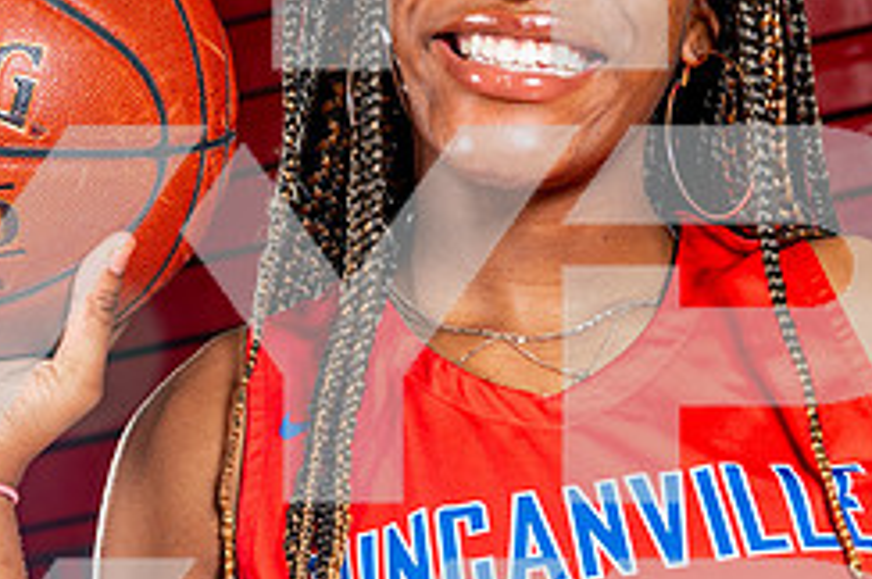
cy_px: 276
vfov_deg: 13.4
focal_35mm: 102
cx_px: 408
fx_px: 2467
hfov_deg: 20.0
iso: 100
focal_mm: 39
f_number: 5.6
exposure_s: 1/125
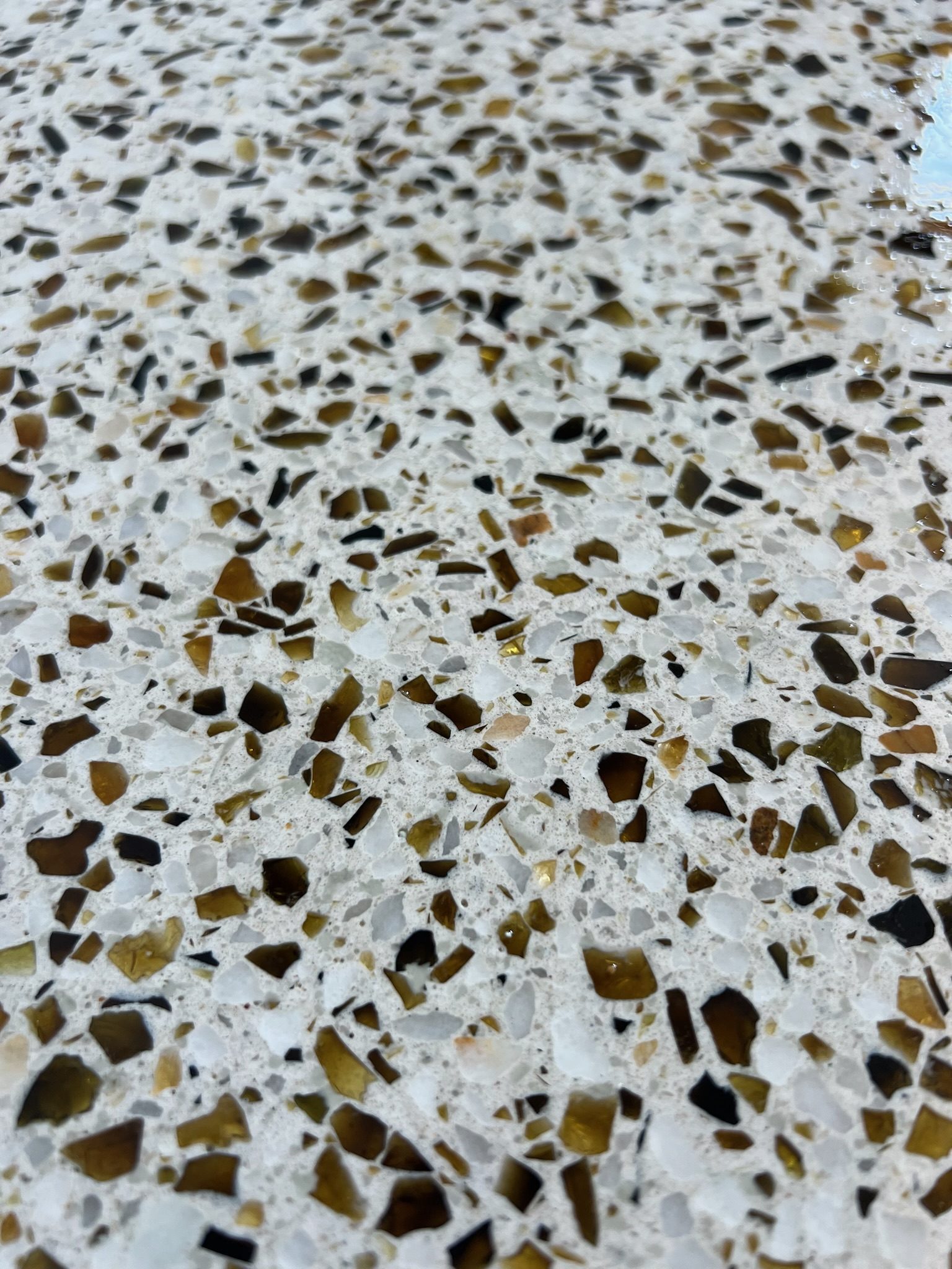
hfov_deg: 53.1
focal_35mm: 26
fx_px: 953
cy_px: 634
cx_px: 476
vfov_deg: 67.3
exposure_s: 1/100
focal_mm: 5.7
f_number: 1.5
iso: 64
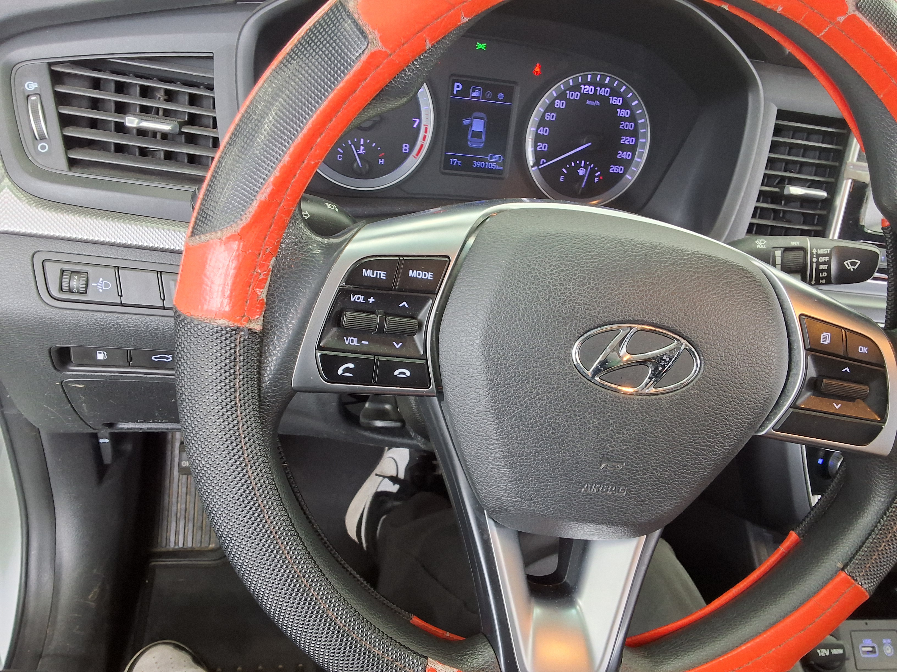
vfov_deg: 49.7
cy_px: 336
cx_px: 448
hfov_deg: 63.4
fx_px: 726
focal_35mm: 28
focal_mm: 2.91
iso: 100
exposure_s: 1/40
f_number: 1.9
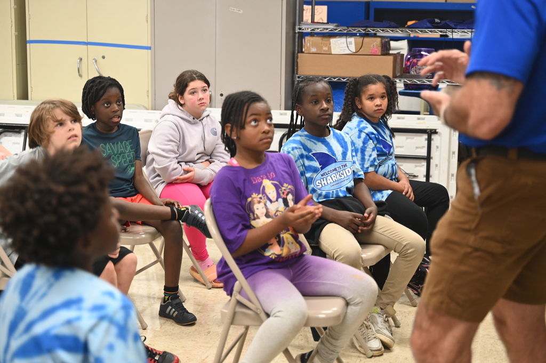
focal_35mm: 61
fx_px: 924
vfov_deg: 22.2
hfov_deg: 32.9
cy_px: 182
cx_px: 273
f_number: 2.8
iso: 800
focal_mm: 61
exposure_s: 1/125
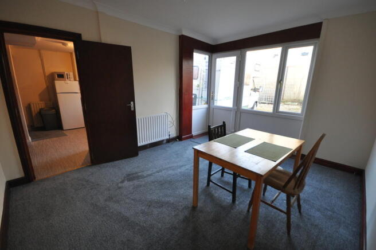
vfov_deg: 77.2
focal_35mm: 15
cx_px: 188
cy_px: 125
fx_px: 157
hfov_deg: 100.4
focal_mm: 10
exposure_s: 1/50
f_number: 4
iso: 800
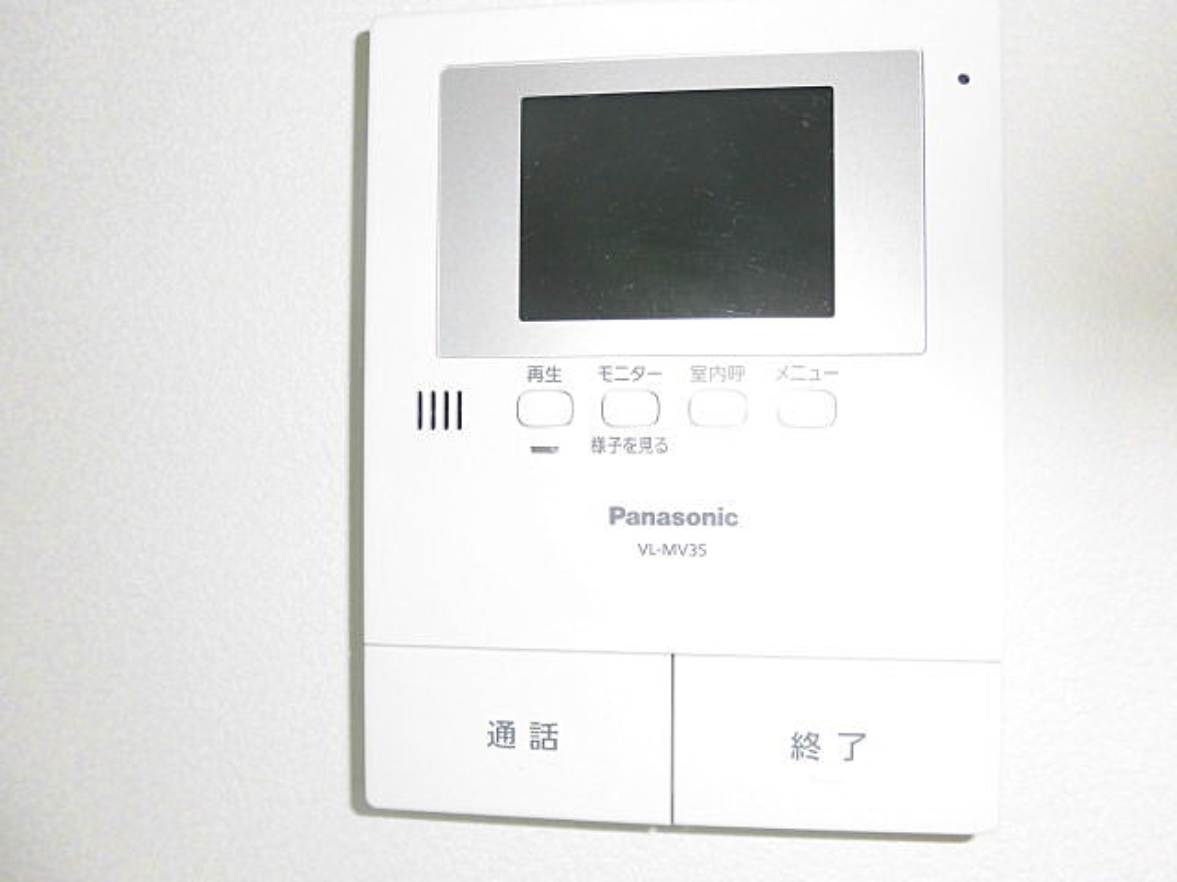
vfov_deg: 56.8
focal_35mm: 24
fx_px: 816
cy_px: 441
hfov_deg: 71.6
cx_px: 588
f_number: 3.1
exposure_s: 1/60
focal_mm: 4.3
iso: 100
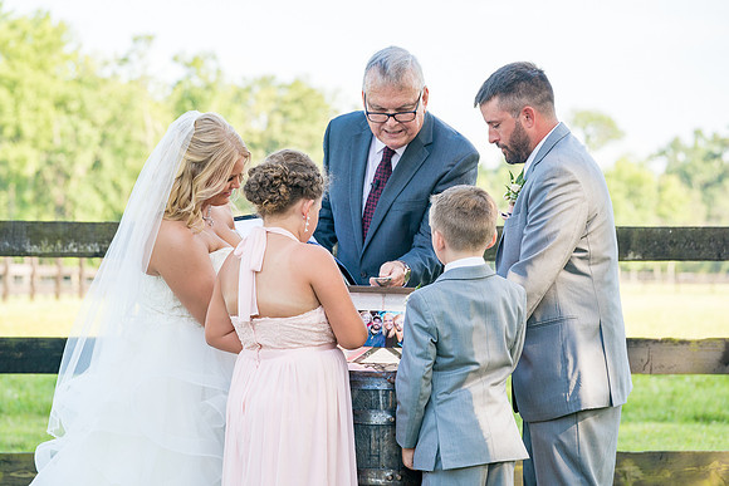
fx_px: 2657
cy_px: 238
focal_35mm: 131
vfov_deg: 10.5
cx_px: 350
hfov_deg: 15.6
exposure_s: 1/160
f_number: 5.6
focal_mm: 125
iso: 100
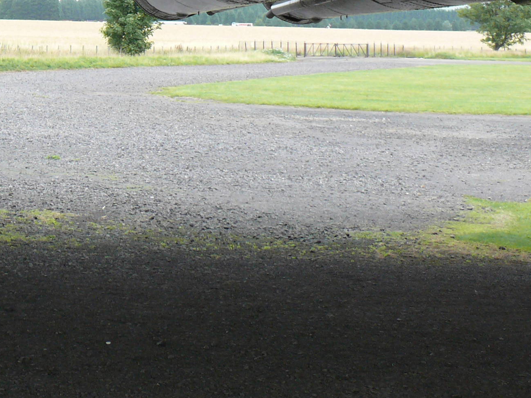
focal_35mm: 98
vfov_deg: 14.6
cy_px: -89
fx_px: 1503
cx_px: -84
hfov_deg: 19.1
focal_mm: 7.4
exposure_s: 1/200
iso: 100
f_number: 4
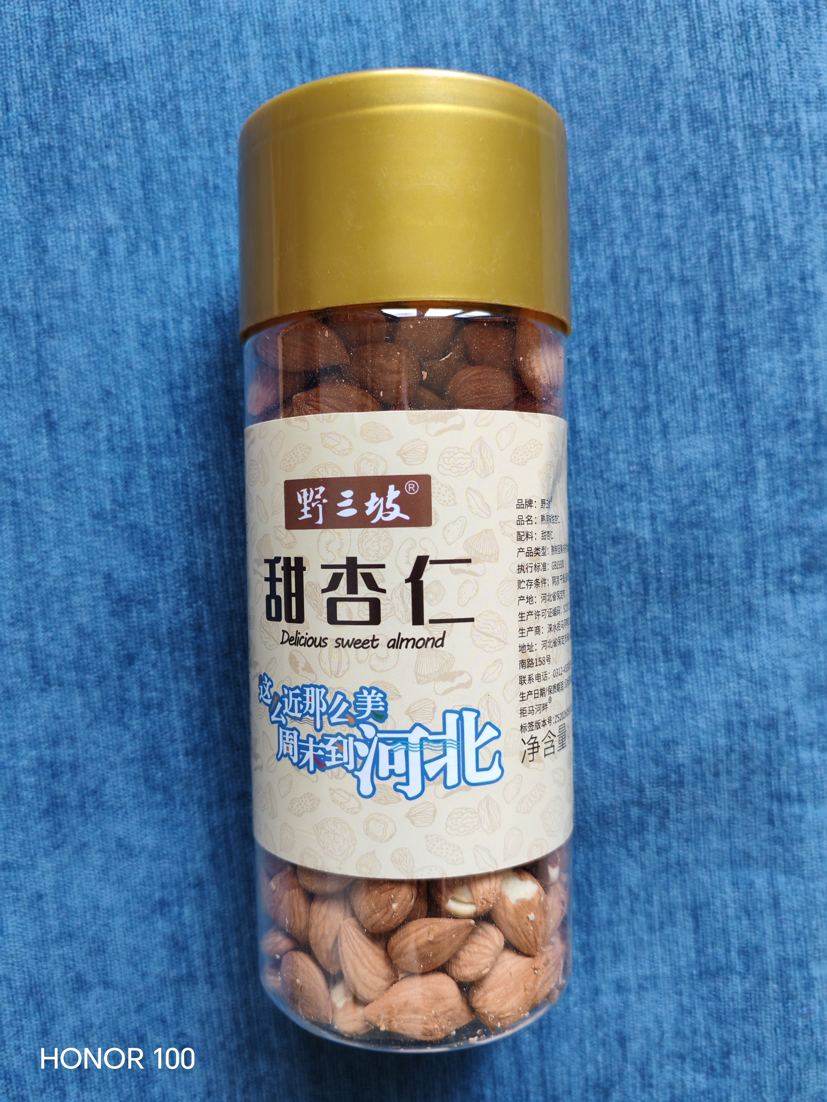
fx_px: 860
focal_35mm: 27
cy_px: 551
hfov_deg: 51.4
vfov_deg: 65.3
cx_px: 414
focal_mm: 5.52
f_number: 1.95
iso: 320
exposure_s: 1/100
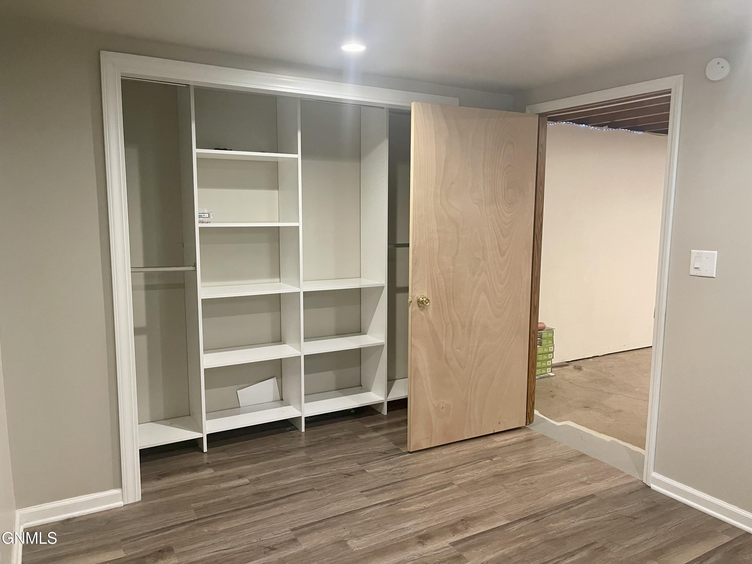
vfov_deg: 54.9
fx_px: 543
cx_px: 376
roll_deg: -0.1
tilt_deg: -6.9
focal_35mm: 25
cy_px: 282
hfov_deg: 69.4
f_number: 1.6
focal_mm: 5.1
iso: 400
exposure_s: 1/60
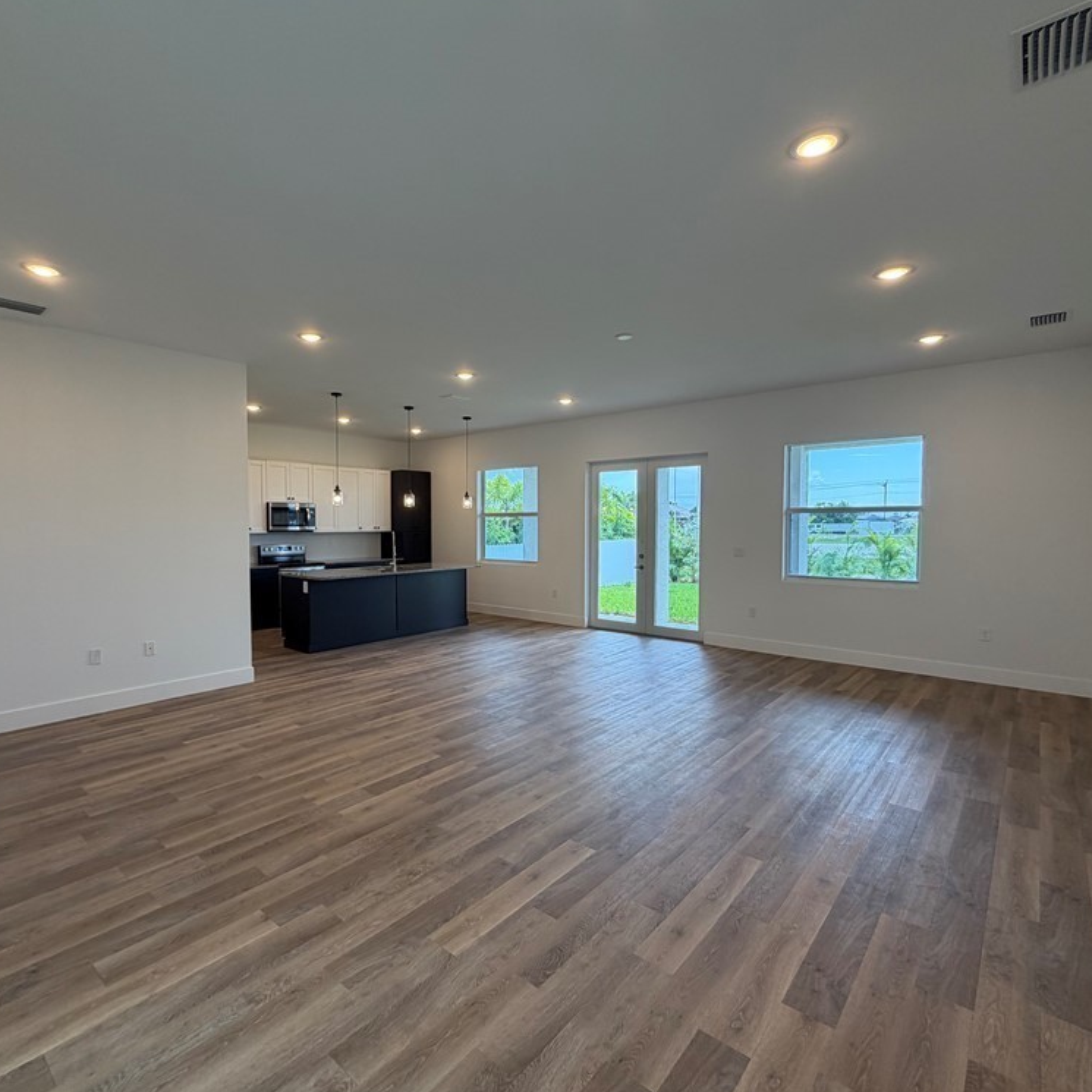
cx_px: 497
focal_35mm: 17
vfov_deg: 84.0
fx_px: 607
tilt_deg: -2.1
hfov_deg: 83.8
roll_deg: -0.1
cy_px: 545
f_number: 2.2
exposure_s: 1/120
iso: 125
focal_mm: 2.22
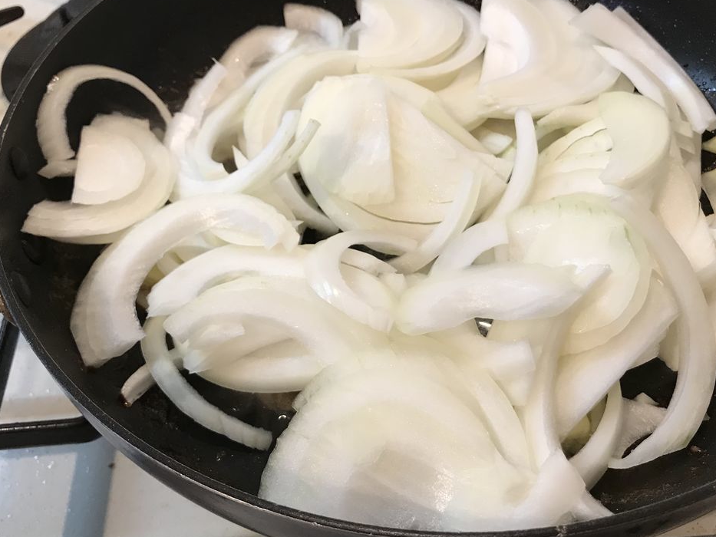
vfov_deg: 39.6
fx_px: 745
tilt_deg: -49.5
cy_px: 236
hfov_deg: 51.3
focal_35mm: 36
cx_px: 371
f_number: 1.8
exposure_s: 1/20
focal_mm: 3.99
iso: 40
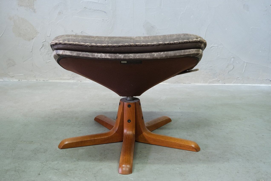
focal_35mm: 41
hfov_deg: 47.4
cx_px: 136
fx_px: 309
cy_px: 90
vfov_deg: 32.6
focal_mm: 27.5
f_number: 4
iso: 2500
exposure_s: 1/40
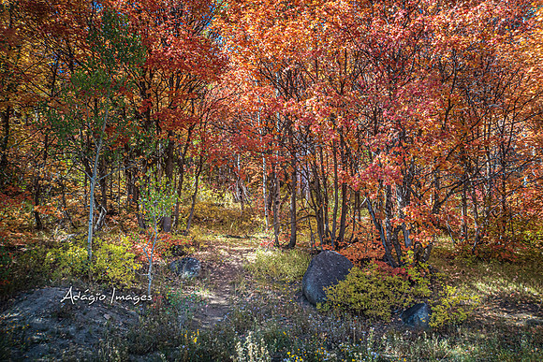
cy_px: 181
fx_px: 634
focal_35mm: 42
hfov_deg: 46.4
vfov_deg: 31.9
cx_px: 272
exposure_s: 1/160
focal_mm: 28
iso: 400
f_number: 5.6
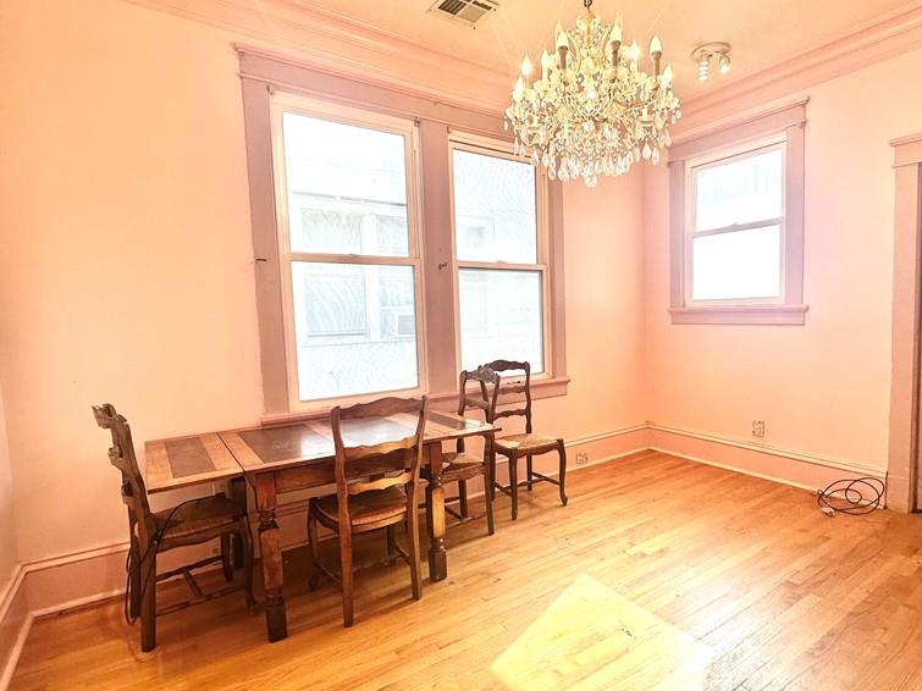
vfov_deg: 68.7
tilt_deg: -4.5
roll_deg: +1.2
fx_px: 506
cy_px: 352
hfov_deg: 84.3
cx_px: 518
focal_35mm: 19
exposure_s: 1/120
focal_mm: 2.22
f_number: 2.2
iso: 50
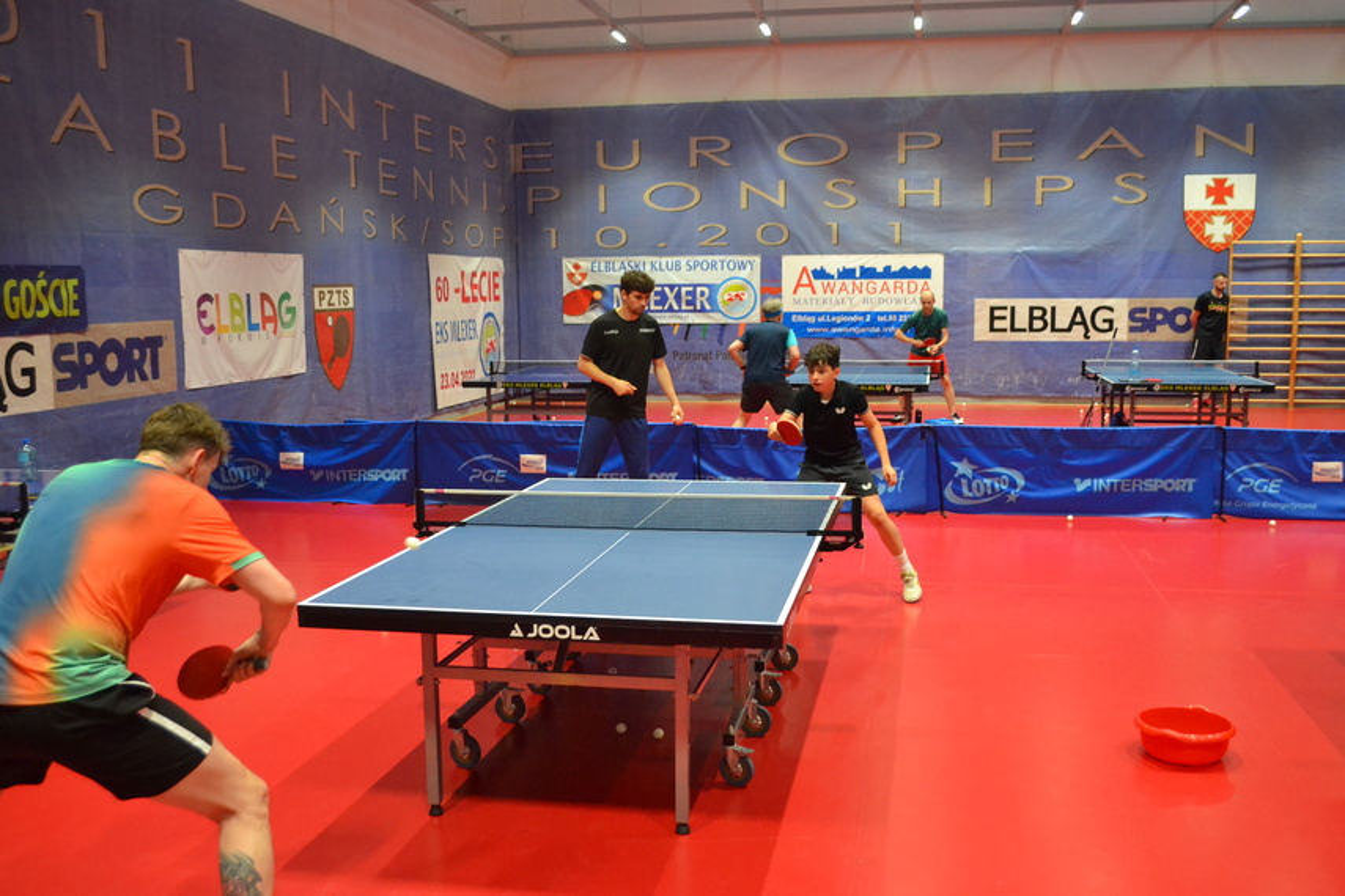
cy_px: 448
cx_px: 672
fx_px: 1345
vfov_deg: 36.9
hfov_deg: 53.1
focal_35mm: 36
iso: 3200
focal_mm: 24
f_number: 4
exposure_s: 1/160
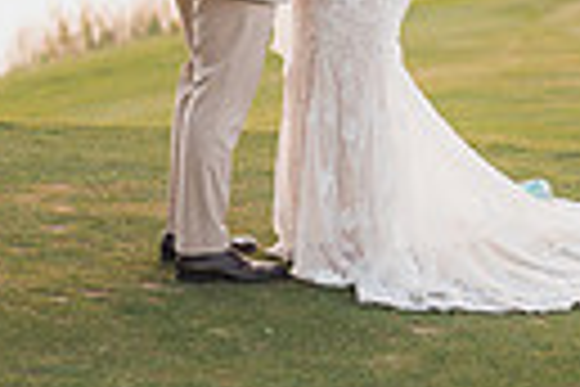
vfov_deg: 6.1
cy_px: -38
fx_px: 3625
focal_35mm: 225
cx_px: 373
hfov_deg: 9.1
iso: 125
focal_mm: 50
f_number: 1.2
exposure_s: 1/200
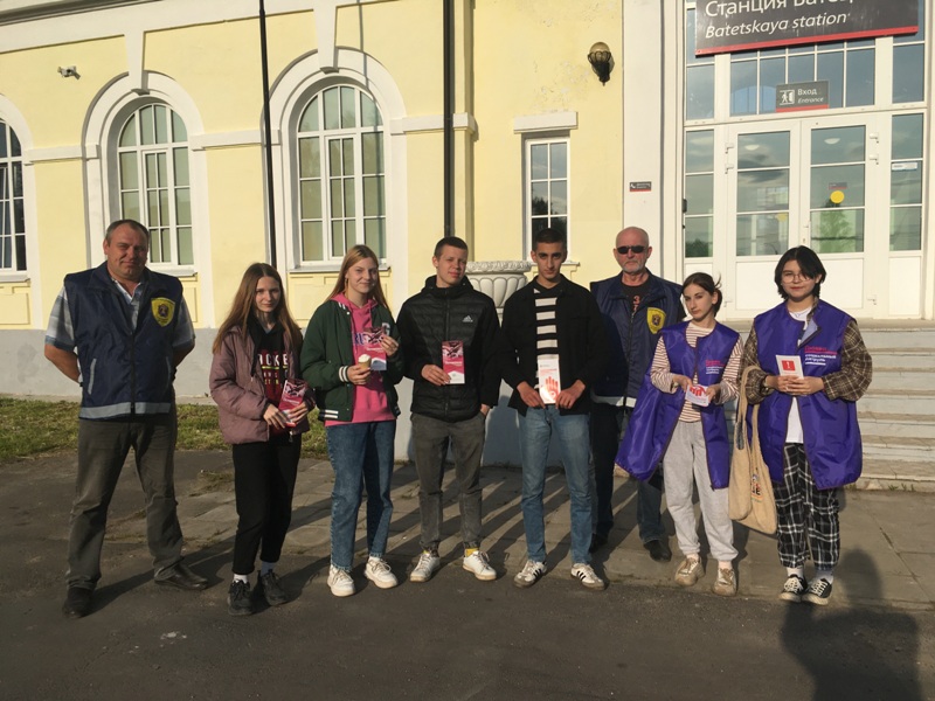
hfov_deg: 61.7
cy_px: 350
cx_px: 468
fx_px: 783
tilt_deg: -6.4
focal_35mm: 29
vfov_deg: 48.2
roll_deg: +0.7
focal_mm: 4.15
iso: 25
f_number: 2.2
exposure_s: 1/2653
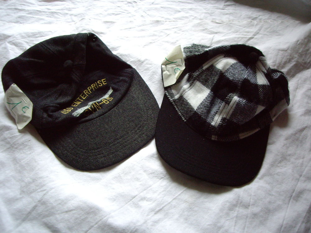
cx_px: 156
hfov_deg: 49.0
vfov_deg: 37.7
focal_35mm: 38
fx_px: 341
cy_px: 116
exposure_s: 1/80
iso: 200
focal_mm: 6.2
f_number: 2.7
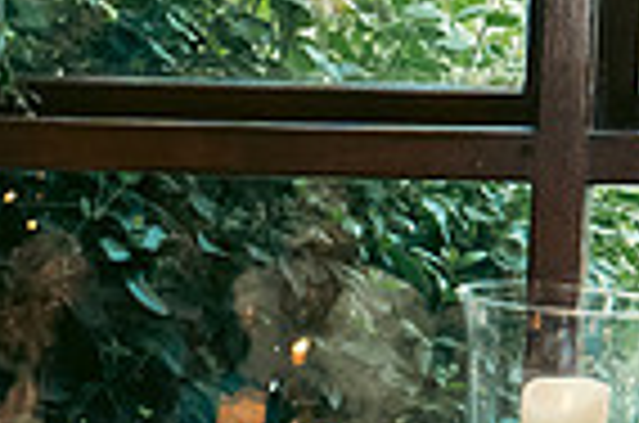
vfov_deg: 5.4
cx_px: -657
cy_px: 569
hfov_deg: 7.9
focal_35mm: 250
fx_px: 4428
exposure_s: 1/160
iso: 2500
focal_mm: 41
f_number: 3.5
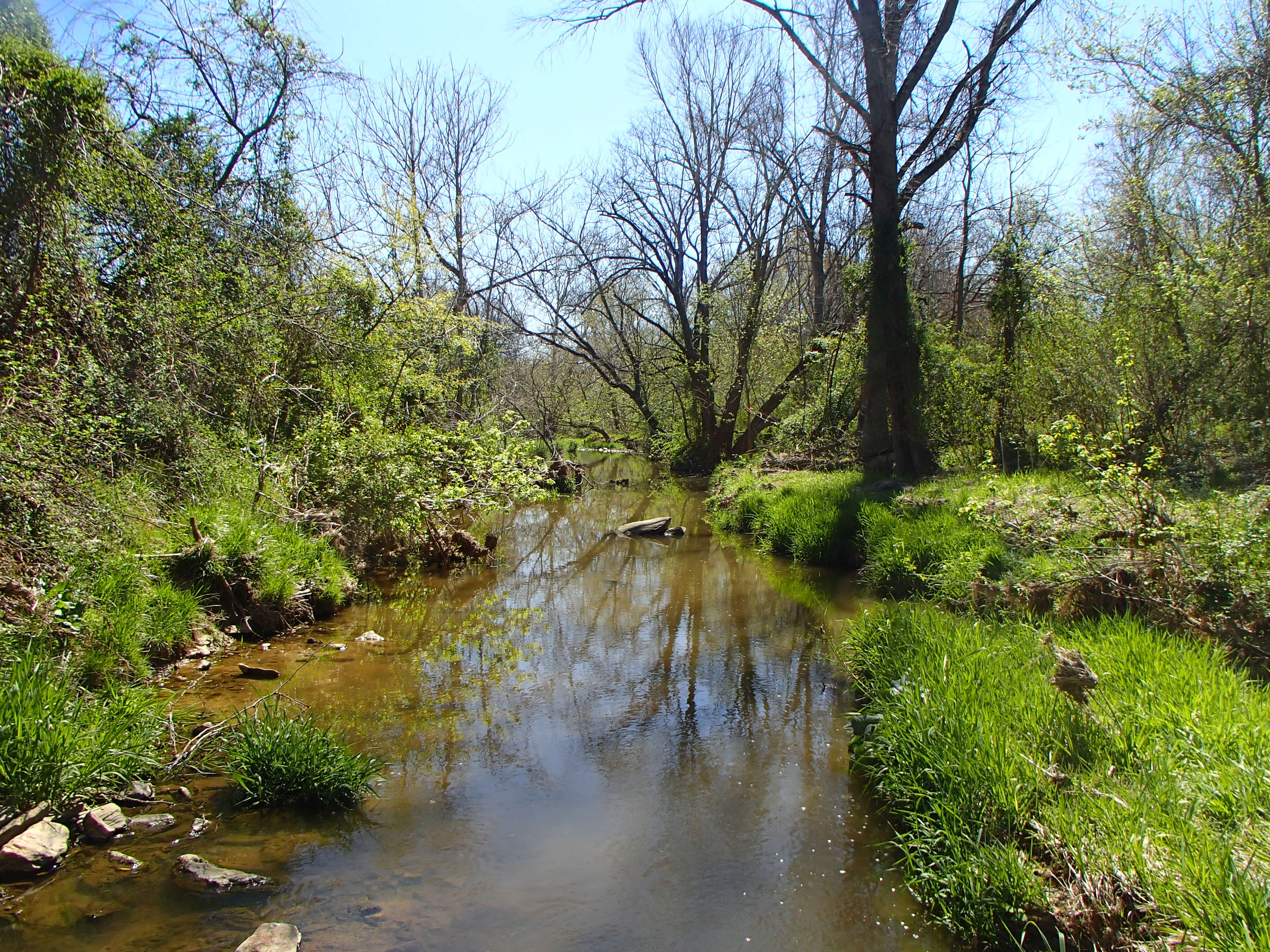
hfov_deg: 63.4
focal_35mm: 28
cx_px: 635
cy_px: 476
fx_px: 1027
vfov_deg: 49.7
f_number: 3.9
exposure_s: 1/400
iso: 100
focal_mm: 5
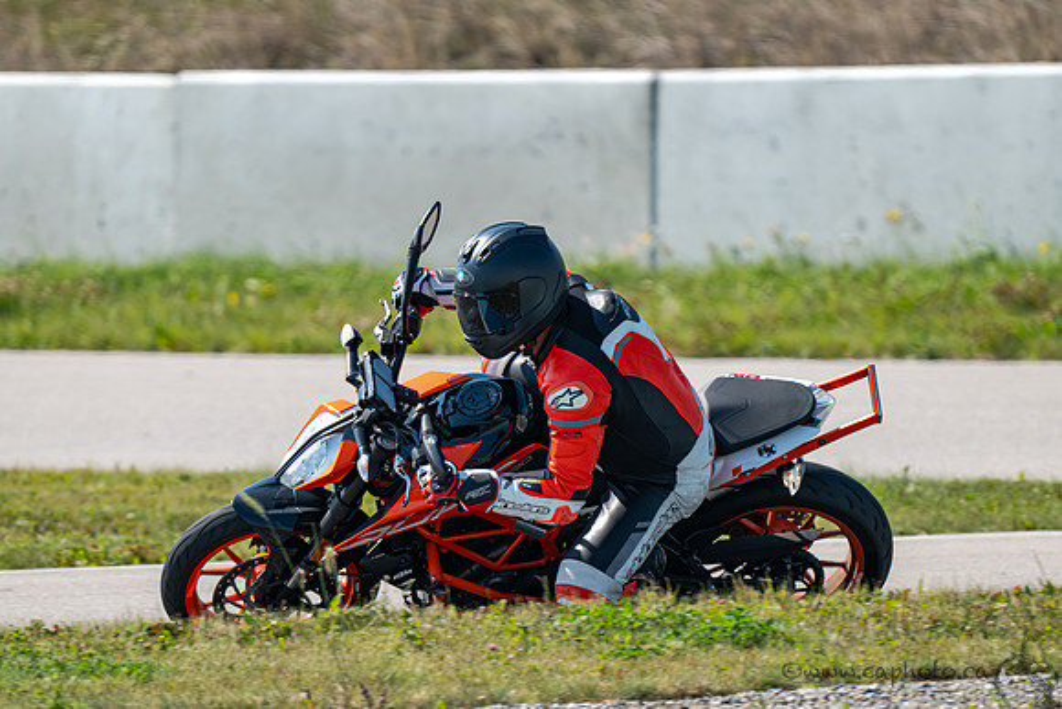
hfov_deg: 2.5
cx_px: 531
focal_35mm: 823
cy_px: 487
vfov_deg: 1.7
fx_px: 24296
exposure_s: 1/1250
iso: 280
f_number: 6.3
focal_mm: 600
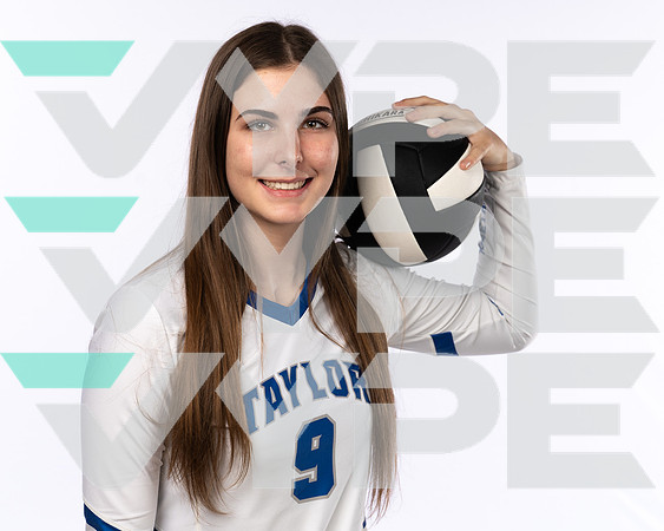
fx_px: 1703
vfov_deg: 17.7
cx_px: 257
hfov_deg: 22.0
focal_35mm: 87
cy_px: 274
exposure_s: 1/250
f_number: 7.1
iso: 200
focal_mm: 70
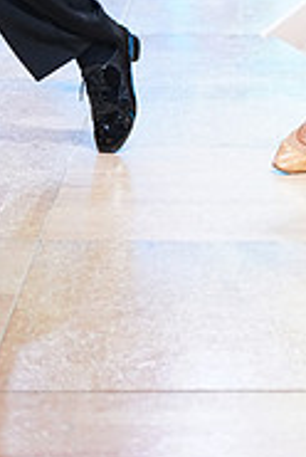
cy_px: -136
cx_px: 391
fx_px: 2782
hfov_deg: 6.3
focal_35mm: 219
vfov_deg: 9.2
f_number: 4
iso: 2500
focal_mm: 70
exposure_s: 1/250
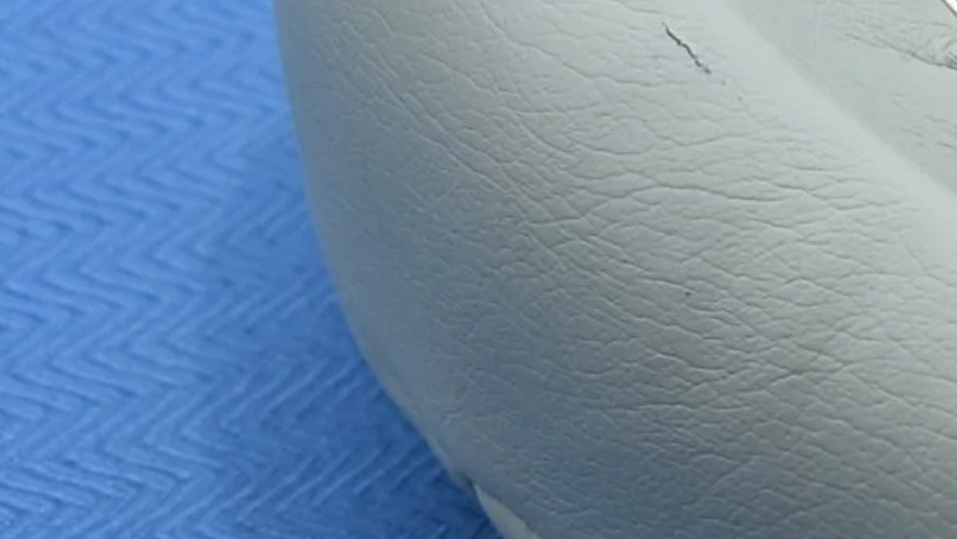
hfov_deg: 12.1
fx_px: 4061
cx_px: 1859
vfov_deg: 7.6
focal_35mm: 160
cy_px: 288
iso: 200
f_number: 8
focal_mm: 24
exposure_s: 1/400
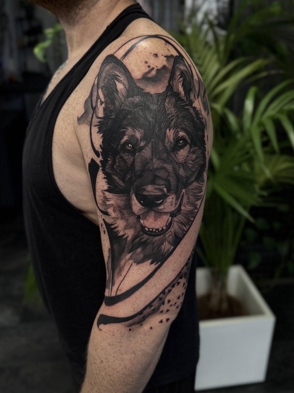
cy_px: 196
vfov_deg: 71.6
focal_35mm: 24
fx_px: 272
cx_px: 147
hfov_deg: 56.8
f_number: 1.78
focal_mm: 6.76
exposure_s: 1/100
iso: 160
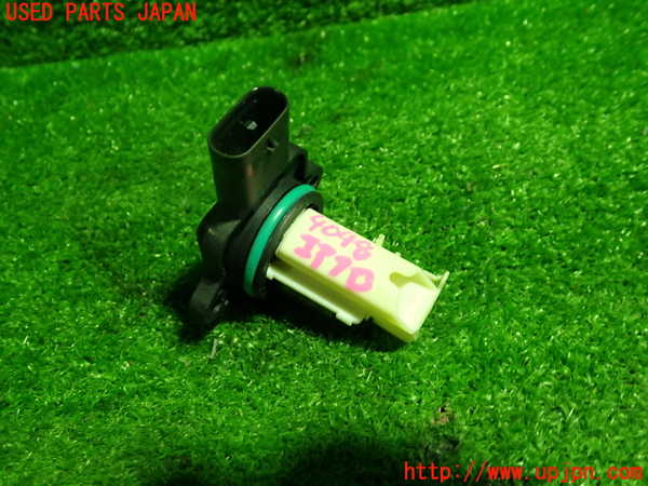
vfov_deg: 46.8
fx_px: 562
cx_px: 324
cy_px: 243
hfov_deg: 60.0
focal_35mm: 30
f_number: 2.3
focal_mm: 5.4
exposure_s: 1/30
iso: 250
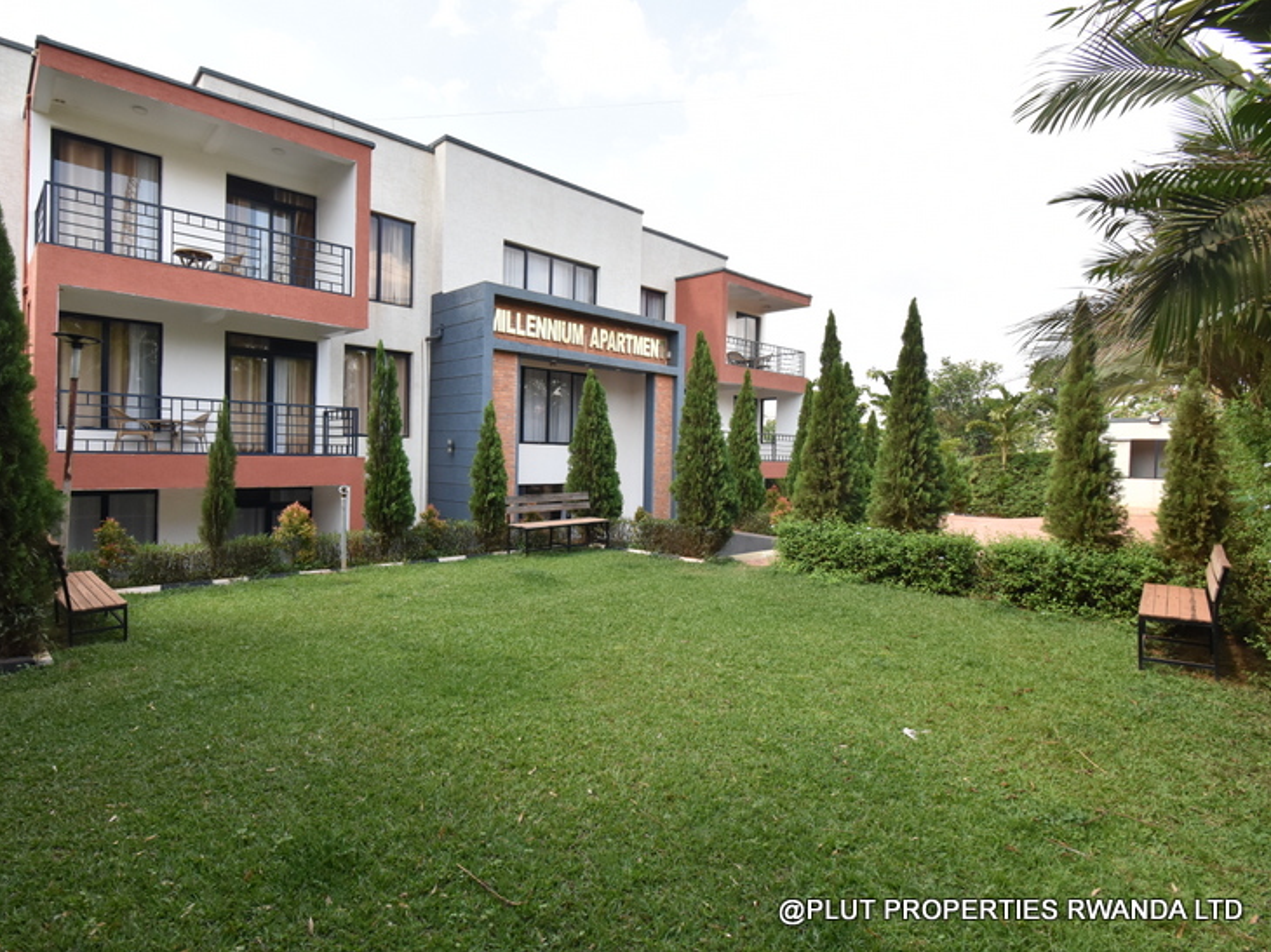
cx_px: 533
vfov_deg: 74.7
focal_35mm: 17
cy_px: 458
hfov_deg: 90.3
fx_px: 624
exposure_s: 1/250
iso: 500
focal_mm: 10
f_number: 8
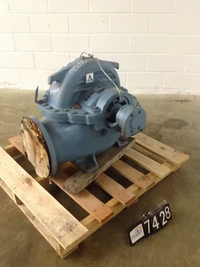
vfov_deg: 52.6
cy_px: 134
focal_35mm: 35
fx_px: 270
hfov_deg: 40.7
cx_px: 100
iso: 200
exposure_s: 1/20
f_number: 2.4
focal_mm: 4.28
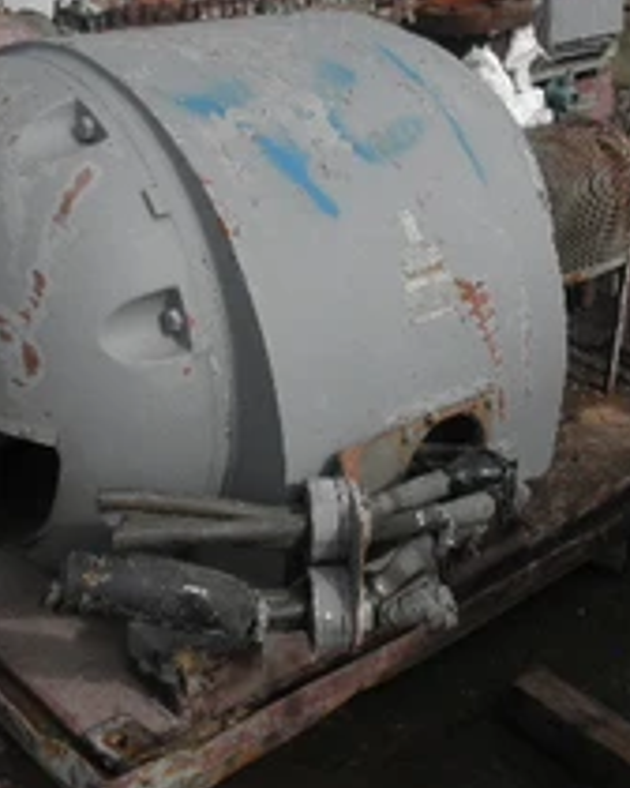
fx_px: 1212
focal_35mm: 52
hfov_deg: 29.0
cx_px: 412
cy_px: 356
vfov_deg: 36.0
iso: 64
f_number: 8.5
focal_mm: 5
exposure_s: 1/125
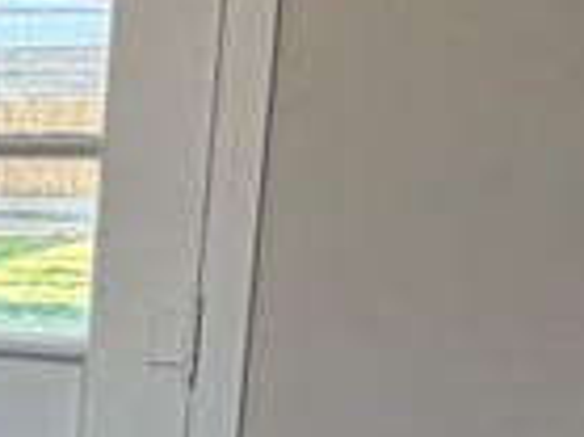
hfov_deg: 13.4
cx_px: -865
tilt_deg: -11.2
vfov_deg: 14.2
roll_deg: +1.7
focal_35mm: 103
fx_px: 1736
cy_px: 416
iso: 160
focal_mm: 2.22
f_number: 2.2
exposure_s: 1/120
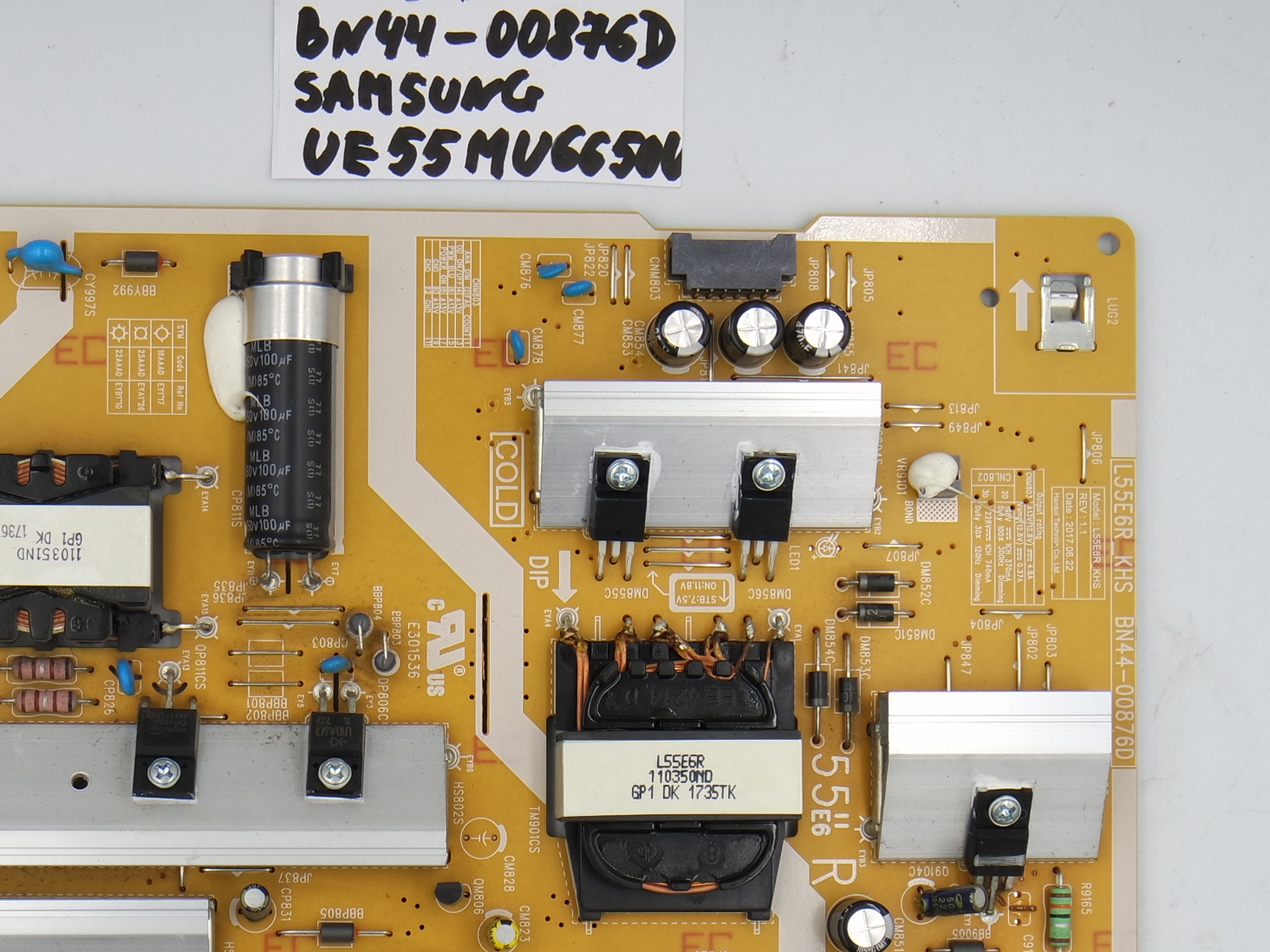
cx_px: 472
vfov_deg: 17.4
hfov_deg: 23.2
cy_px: 780
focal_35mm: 84
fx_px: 3082
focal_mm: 16
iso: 160
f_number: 5.6
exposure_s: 1/100
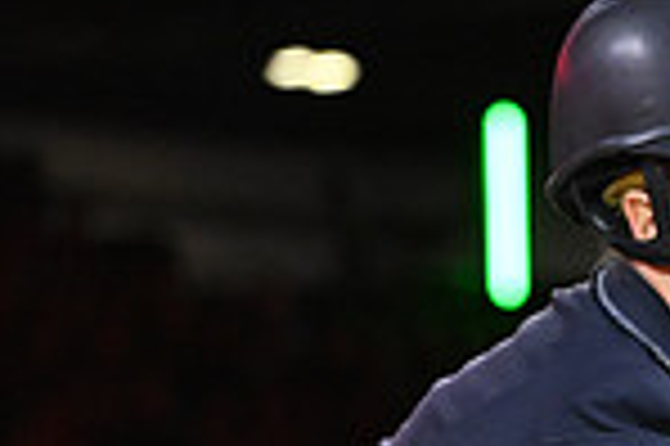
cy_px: 642
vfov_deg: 2.1
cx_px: 1291
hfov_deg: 3.1
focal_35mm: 664
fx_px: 12344
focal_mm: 170
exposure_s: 1/500
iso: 6400
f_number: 5.6
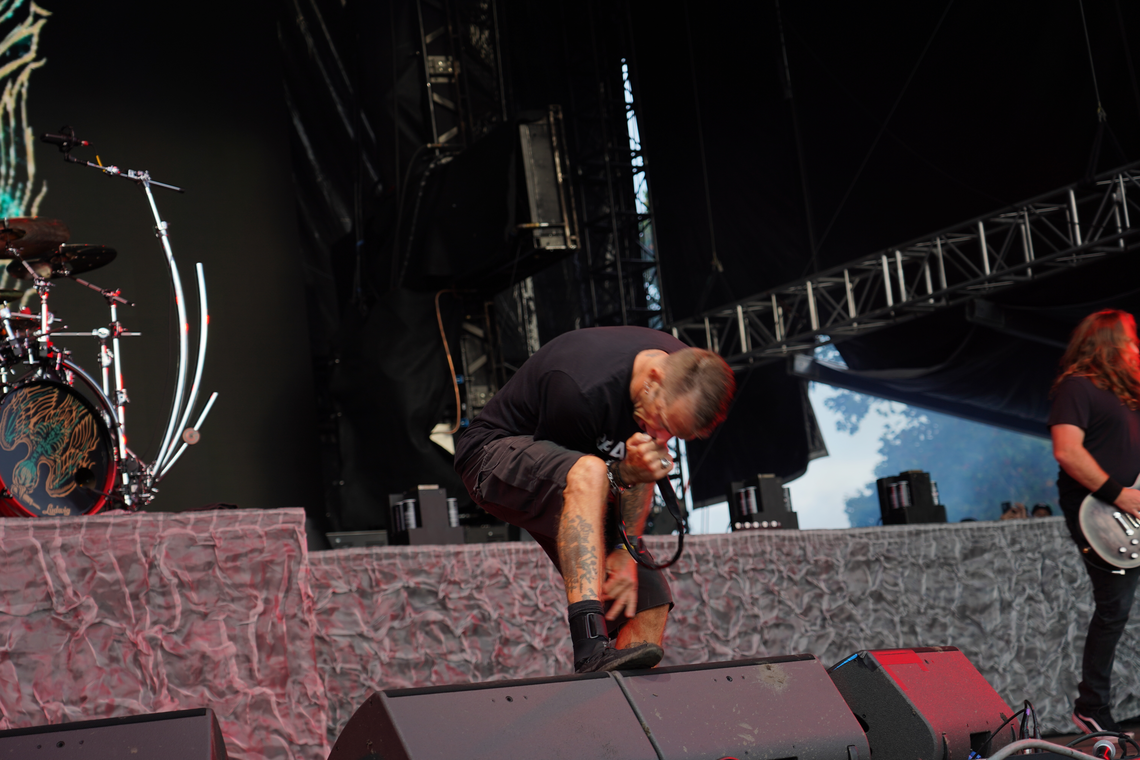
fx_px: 2122
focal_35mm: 67
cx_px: 570
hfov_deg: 30.1
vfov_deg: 20.3
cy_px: 380
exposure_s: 1/80
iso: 125
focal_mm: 67
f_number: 4
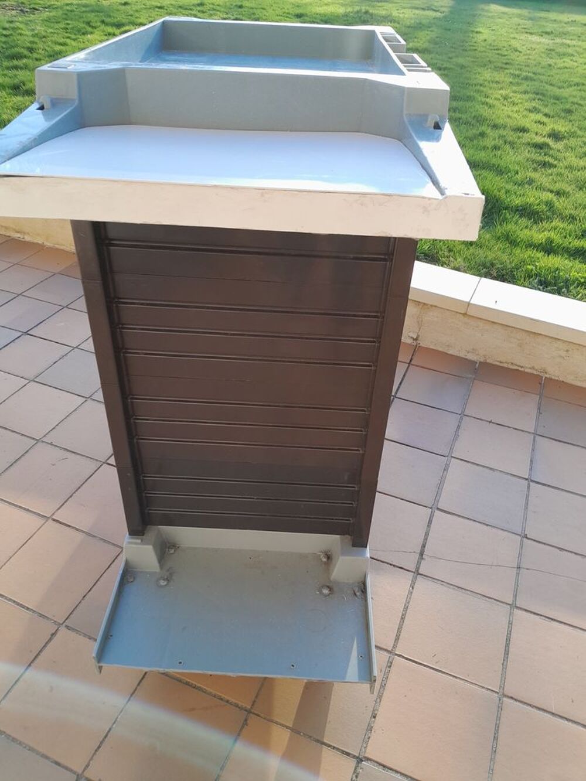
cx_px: 293
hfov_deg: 53.1
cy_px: 390
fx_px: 587
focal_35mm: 26
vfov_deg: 67.3
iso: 40
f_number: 1.8
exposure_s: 1/100
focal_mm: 3.98
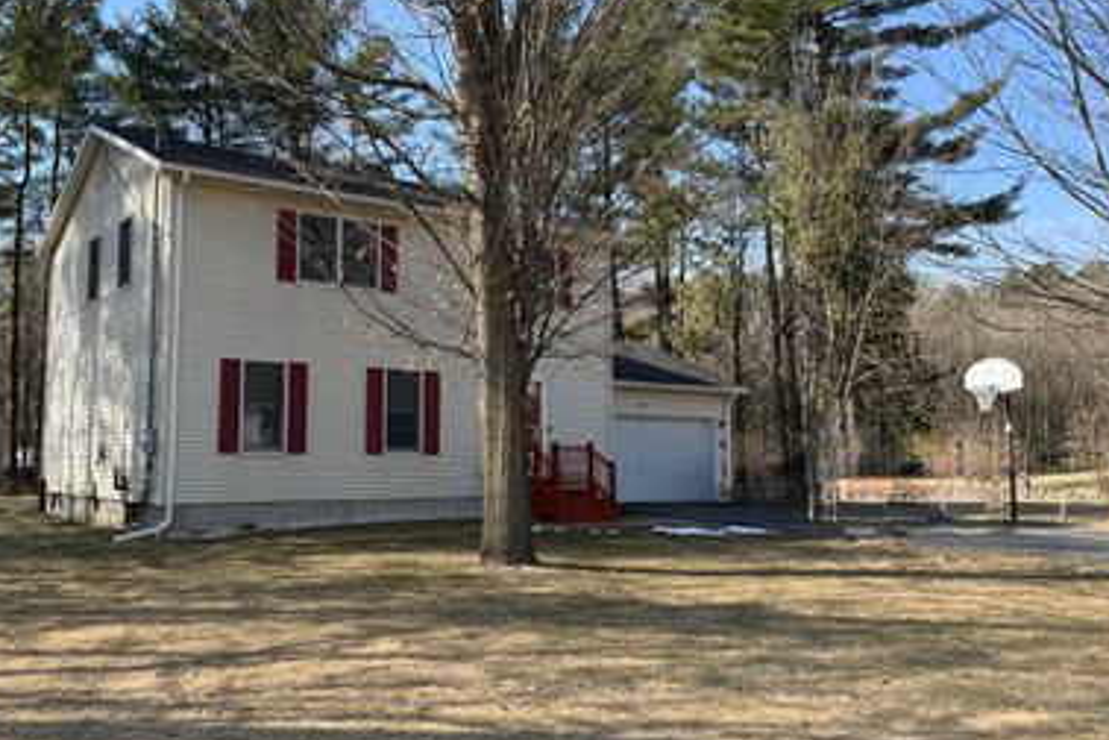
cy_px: 345
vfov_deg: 39.9
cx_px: 420
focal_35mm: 33
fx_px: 1017
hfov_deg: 56.6
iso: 80
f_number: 1.78
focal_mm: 6.76
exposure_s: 1/1855
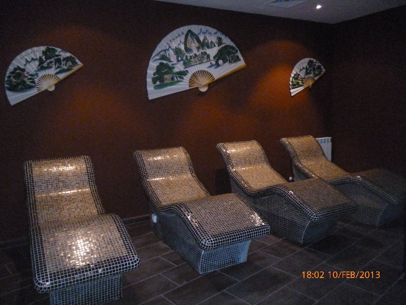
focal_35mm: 28
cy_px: 152
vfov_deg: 49.7
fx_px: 328
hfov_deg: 63.4
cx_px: 203
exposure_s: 1/60
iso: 1000
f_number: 3.1
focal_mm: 5
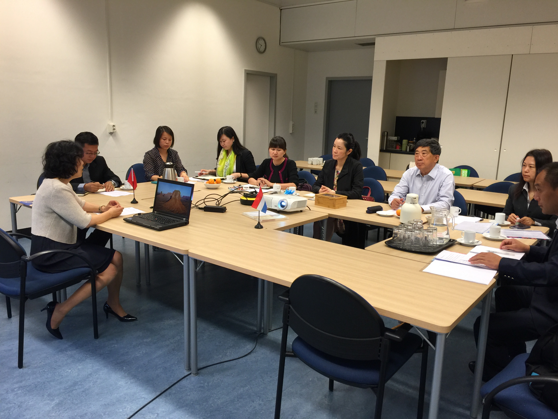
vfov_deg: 48.2
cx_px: 279
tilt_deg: -12.7
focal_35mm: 29
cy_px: 210
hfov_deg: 61.7
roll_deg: -3.1
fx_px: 467
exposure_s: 1/33
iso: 50
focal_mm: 4.15
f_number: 2.2
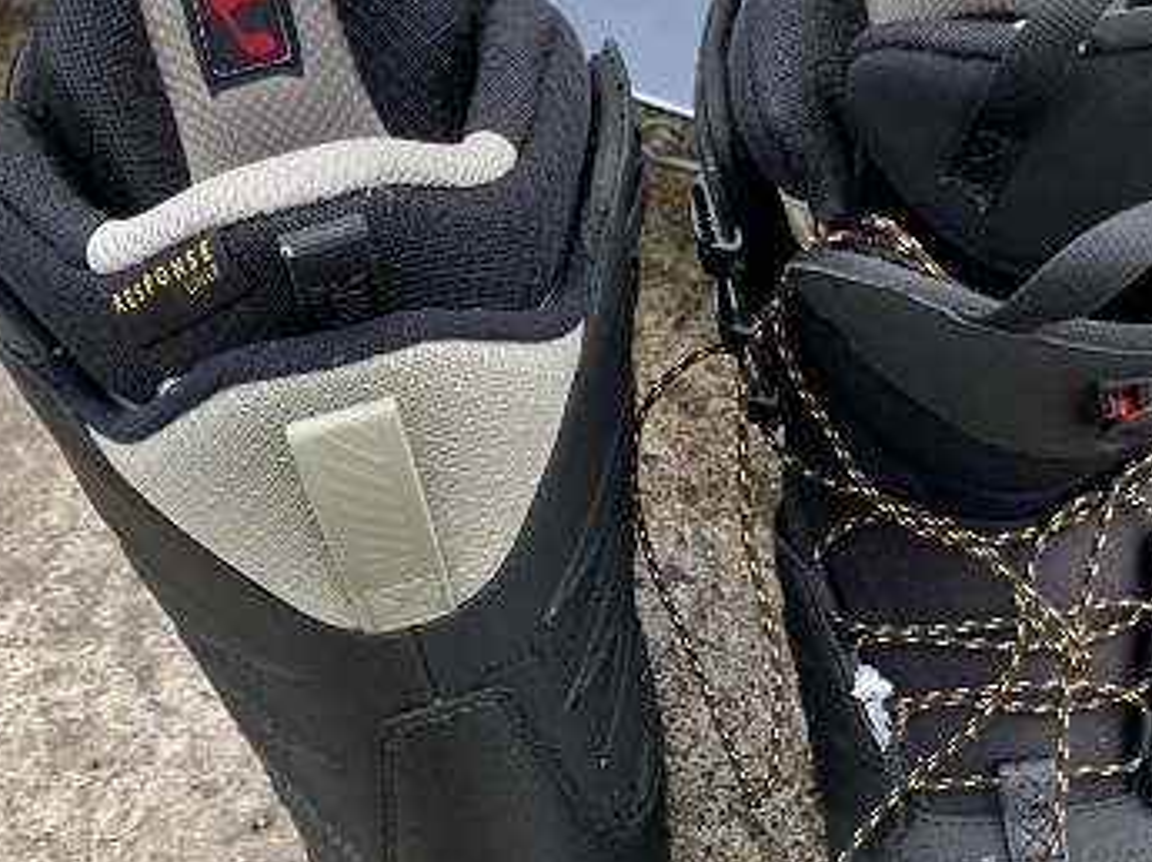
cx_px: 641
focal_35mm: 52
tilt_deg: -46.3
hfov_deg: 36.8
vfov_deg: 28.0
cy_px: 421
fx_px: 1729
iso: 20
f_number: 1.8
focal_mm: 3.99
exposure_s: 1/450
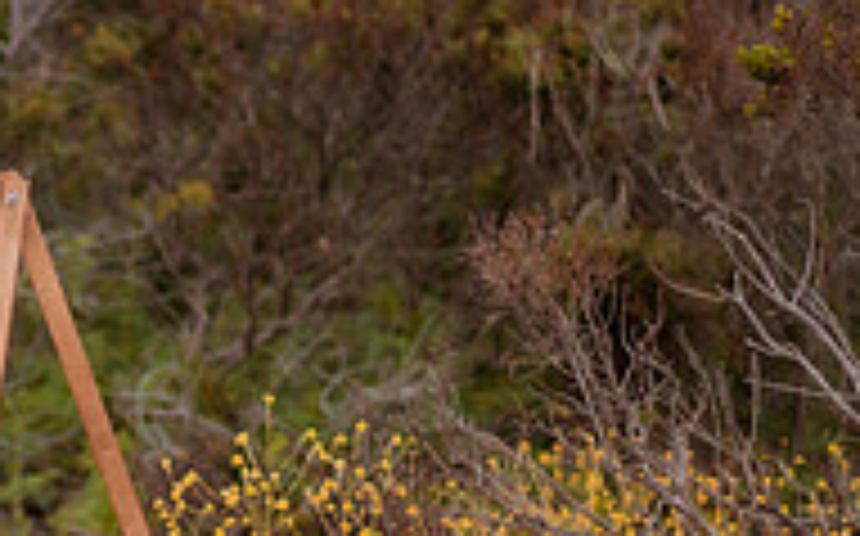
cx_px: -68
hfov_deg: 7.9
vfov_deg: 5.0
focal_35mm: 263
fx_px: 6159
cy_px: 491
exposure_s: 1/1250
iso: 200
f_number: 1.8
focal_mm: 85
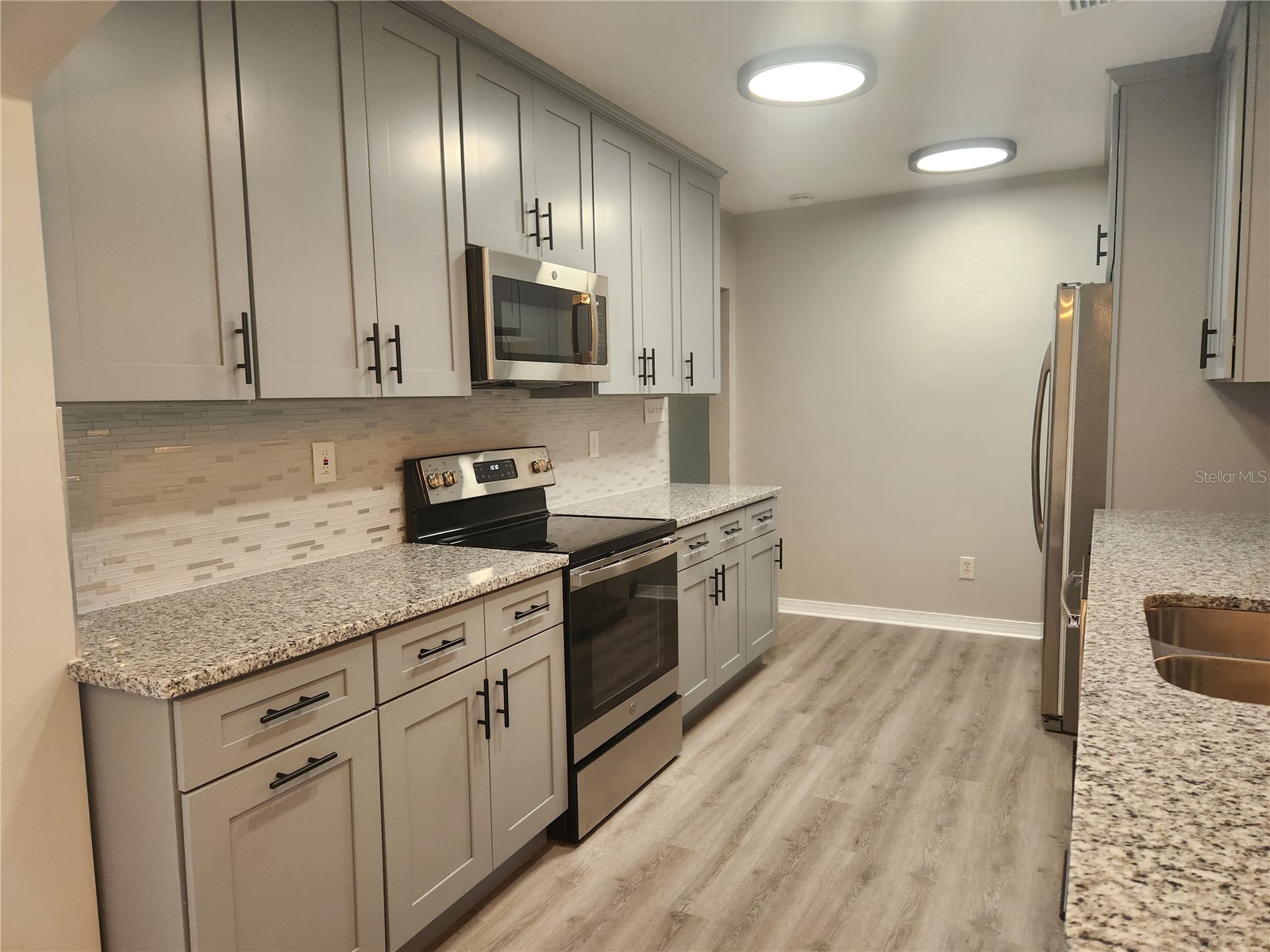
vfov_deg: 58.9
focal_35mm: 23
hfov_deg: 73.9
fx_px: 844
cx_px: 635
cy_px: 476
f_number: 1.8
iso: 200
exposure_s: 1/120
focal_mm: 5.4
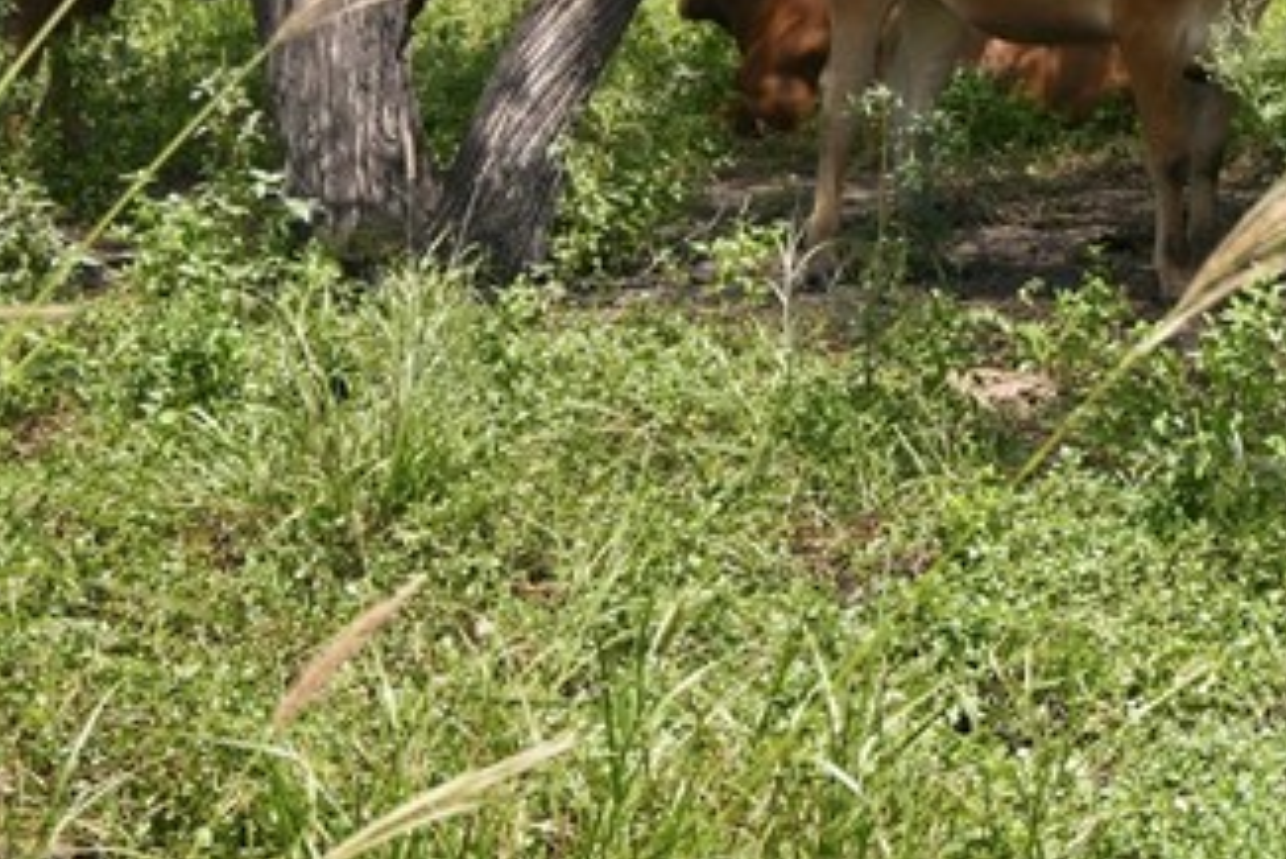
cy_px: -226
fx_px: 4181
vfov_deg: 11.4
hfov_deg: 16.0
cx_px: 1951
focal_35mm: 117
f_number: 6.3
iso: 100
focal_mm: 35
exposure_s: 1/100
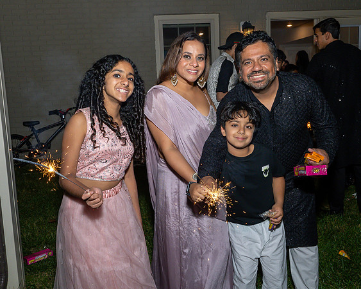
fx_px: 347
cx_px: 166
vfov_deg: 45.2
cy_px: 135
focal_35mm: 32
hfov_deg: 54.9
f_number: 8
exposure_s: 1/250
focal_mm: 18
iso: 640
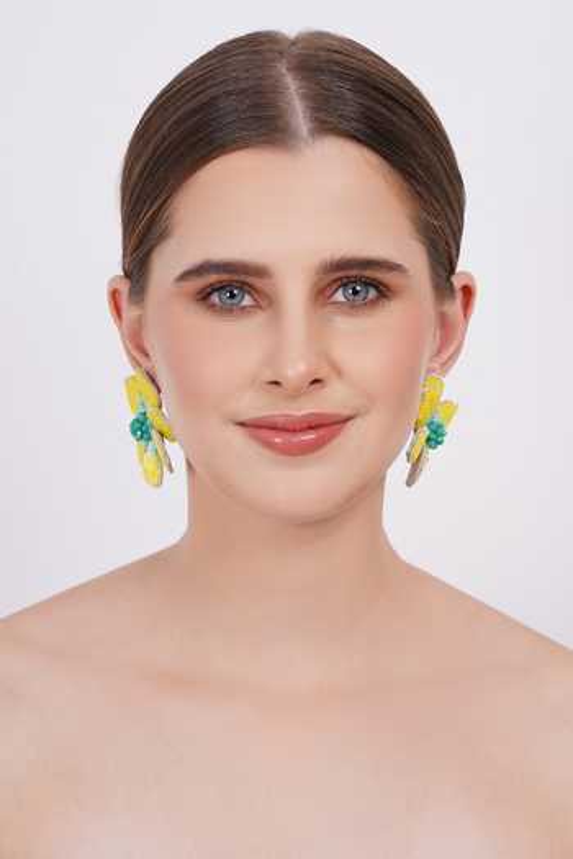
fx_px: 4775
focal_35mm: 200
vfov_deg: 10.3
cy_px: 430
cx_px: 286
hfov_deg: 6.9
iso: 200
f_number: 11
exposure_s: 1/125
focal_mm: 200
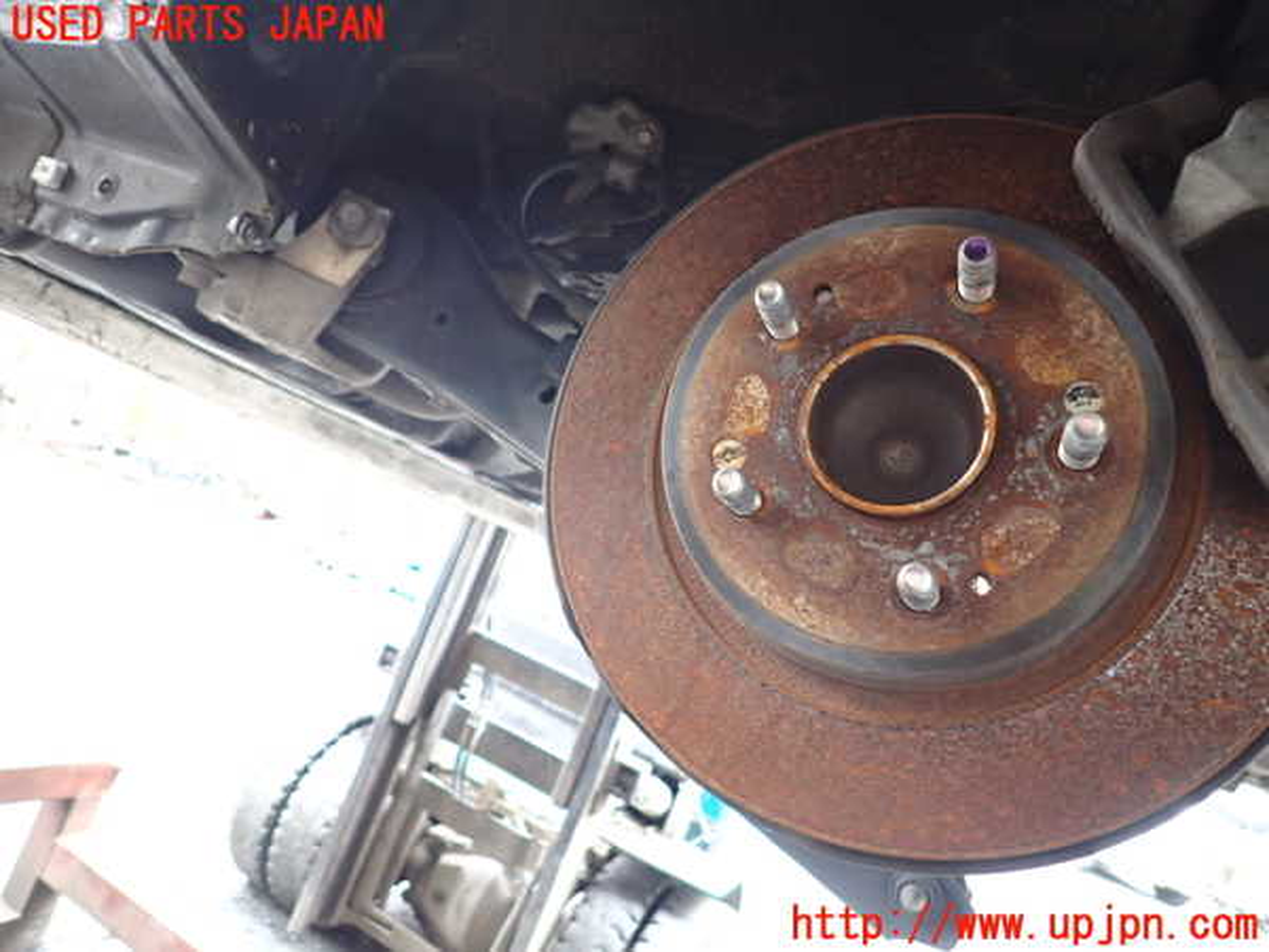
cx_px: 634
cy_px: 476
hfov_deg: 69.4
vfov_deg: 54.9
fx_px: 916
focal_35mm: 25
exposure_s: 1/30
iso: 320
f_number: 2
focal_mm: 4.5
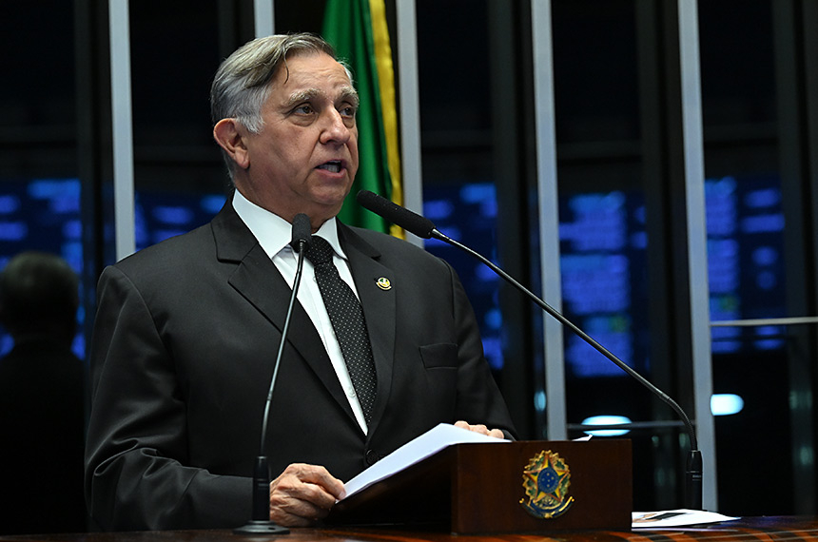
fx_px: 3062
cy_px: 271
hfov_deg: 15.2
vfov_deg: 10.1
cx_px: 409
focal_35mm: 135
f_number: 5
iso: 5000
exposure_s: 1/125
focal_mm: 135
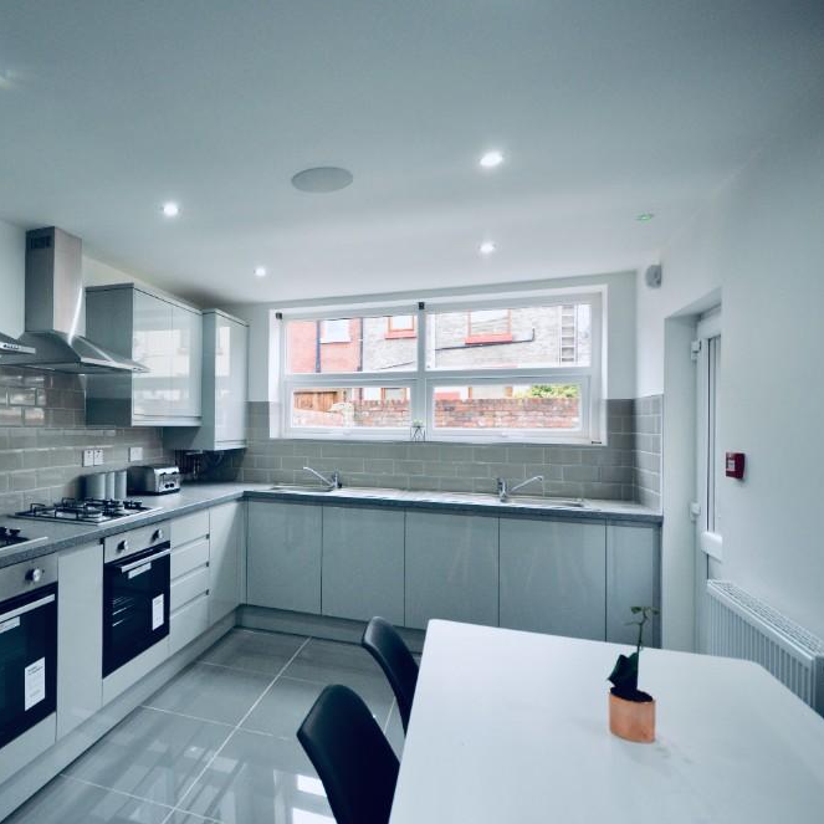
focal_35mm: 22
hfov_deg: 65.6
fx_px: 583
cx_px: 194
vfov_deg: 70.5
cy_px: 413
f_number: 4.5
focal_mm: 11
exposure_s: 1/80
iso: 400
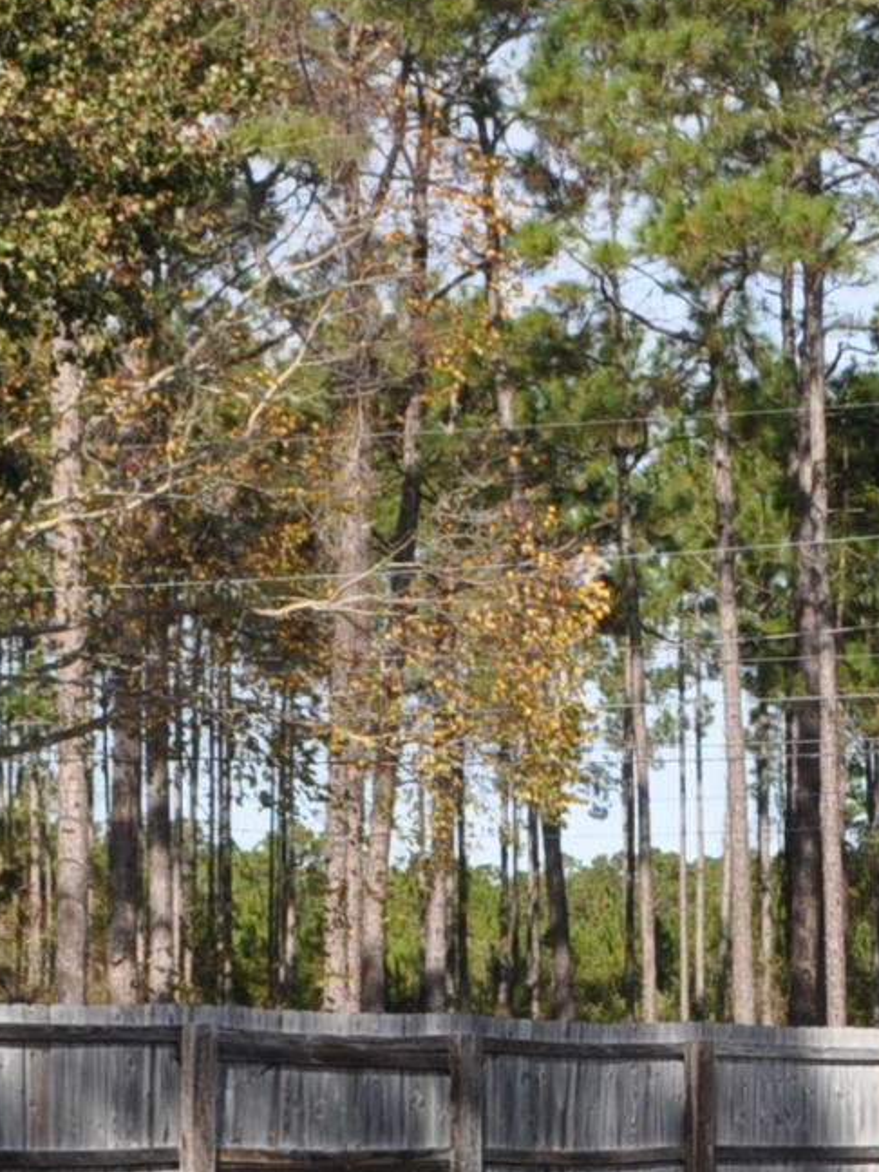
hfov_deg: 11.9
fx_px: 4063
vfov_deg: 16.3
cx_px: 1237
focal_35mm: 120
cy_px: 964
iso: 200
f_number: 10
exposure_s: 1/200
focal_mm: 18
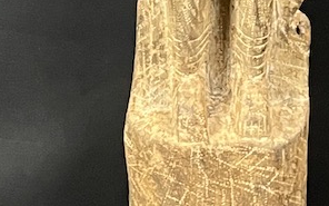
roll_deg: +1.1
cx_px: 218
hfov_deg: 14.0
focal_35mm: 149
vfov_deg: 7.8
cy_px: -380
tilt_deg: -8.4
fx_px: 1336
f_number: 1.6
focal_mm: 5.1
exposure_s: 1/50
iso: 320
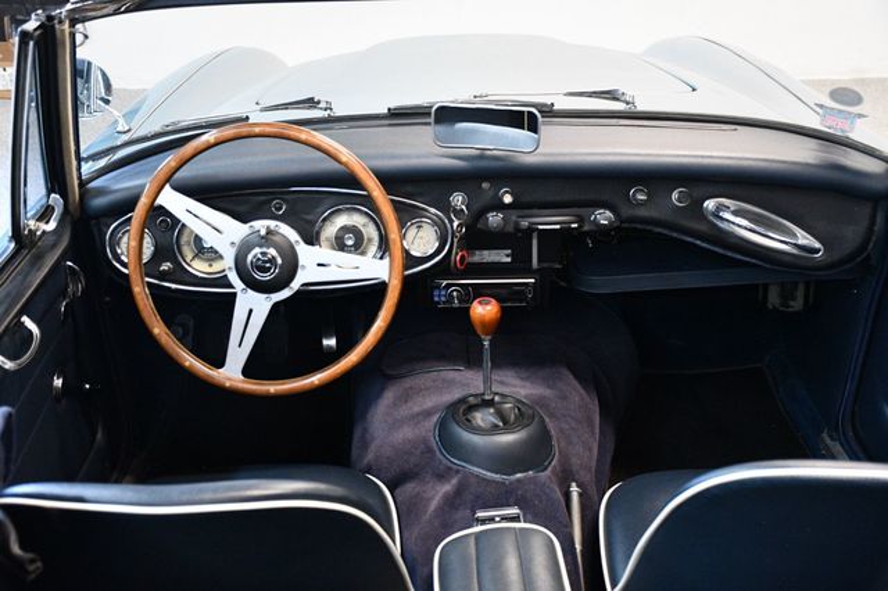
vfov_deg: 26.0
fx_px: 1282
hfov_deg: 38.2
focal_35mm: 52
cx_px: 444
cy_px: 296
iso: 3200
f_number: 4.2
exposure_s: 1/60
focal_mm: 35
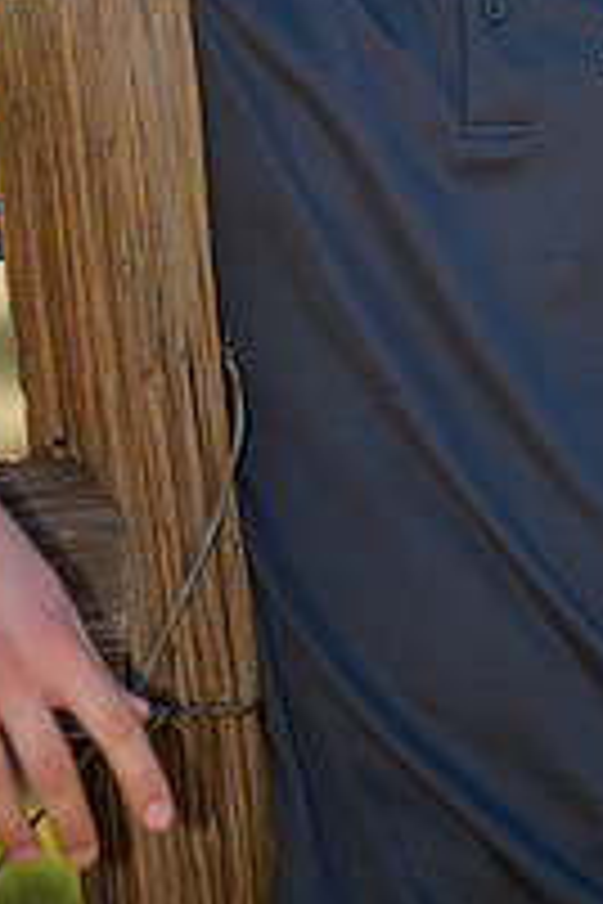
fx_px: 5351
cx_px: 464
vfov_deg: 9.6
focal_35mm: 213
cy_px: 54
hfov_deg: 6.4
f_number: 2.8
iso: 250
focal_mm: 95
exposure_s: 1/1250
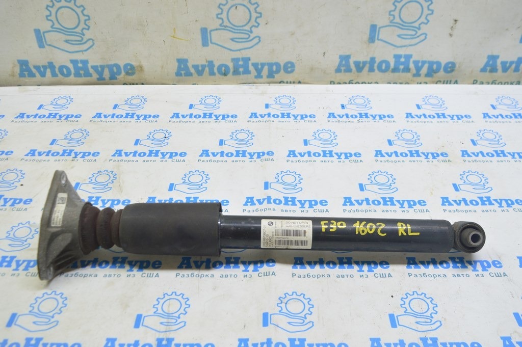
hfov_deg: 55.1
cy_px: 174
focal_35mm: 34
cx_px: 261
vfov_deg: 38.3
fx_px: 500
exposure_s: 1/20
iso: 400
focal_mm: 23
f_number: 5.6
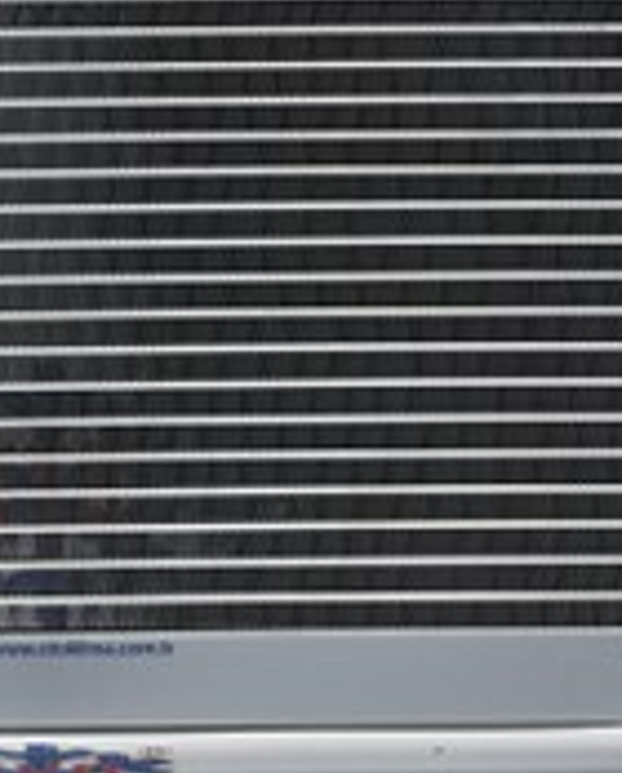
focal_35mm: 157
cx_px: -22
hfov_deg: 9.8
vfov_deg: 12.1
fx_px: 3610
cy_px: 67
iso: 450
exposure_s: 1/50
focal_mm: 32.5
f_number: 5
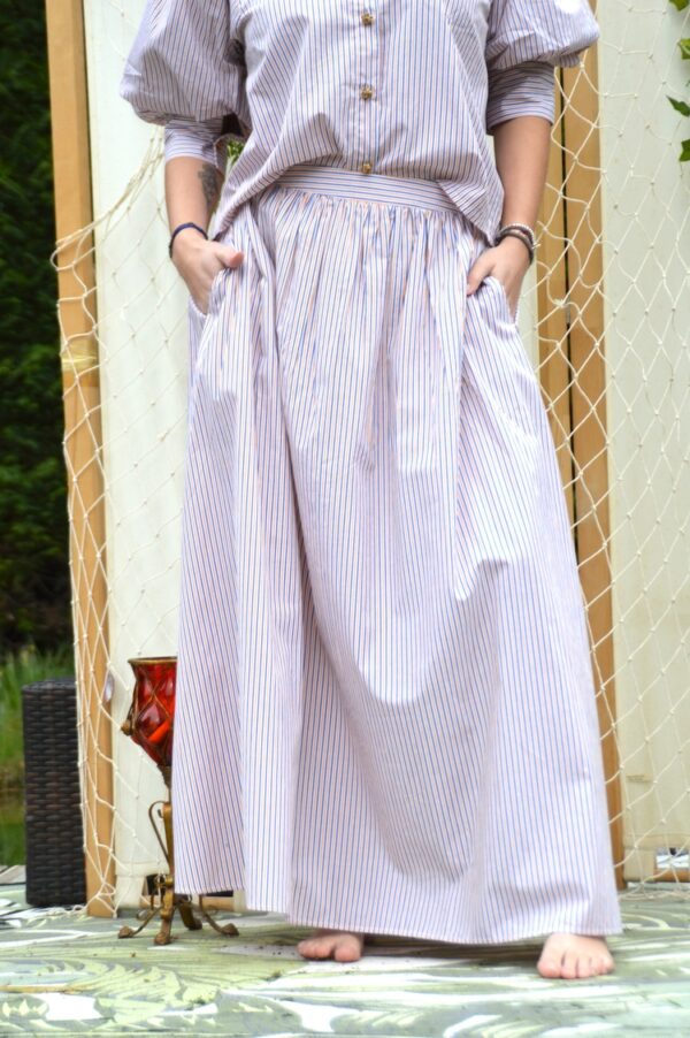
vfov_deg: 21.9
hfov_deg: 14.7
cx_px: 345
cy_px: 519
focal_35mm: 93
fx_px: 2678
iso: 180
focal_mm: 62
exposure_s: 1/500
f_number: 5.6
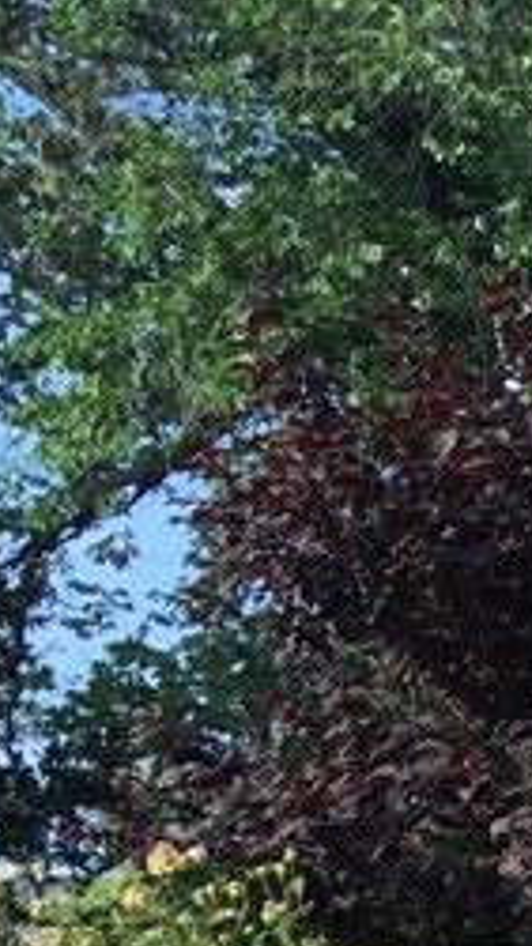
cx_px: 1853
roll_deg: -2.9
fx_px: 3238
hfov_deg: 7.6
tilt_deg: +2.9
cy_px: 1353
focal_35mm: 129
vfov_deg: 15.5
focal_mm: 4.15
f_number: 2.2
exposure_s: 1/608
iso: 32
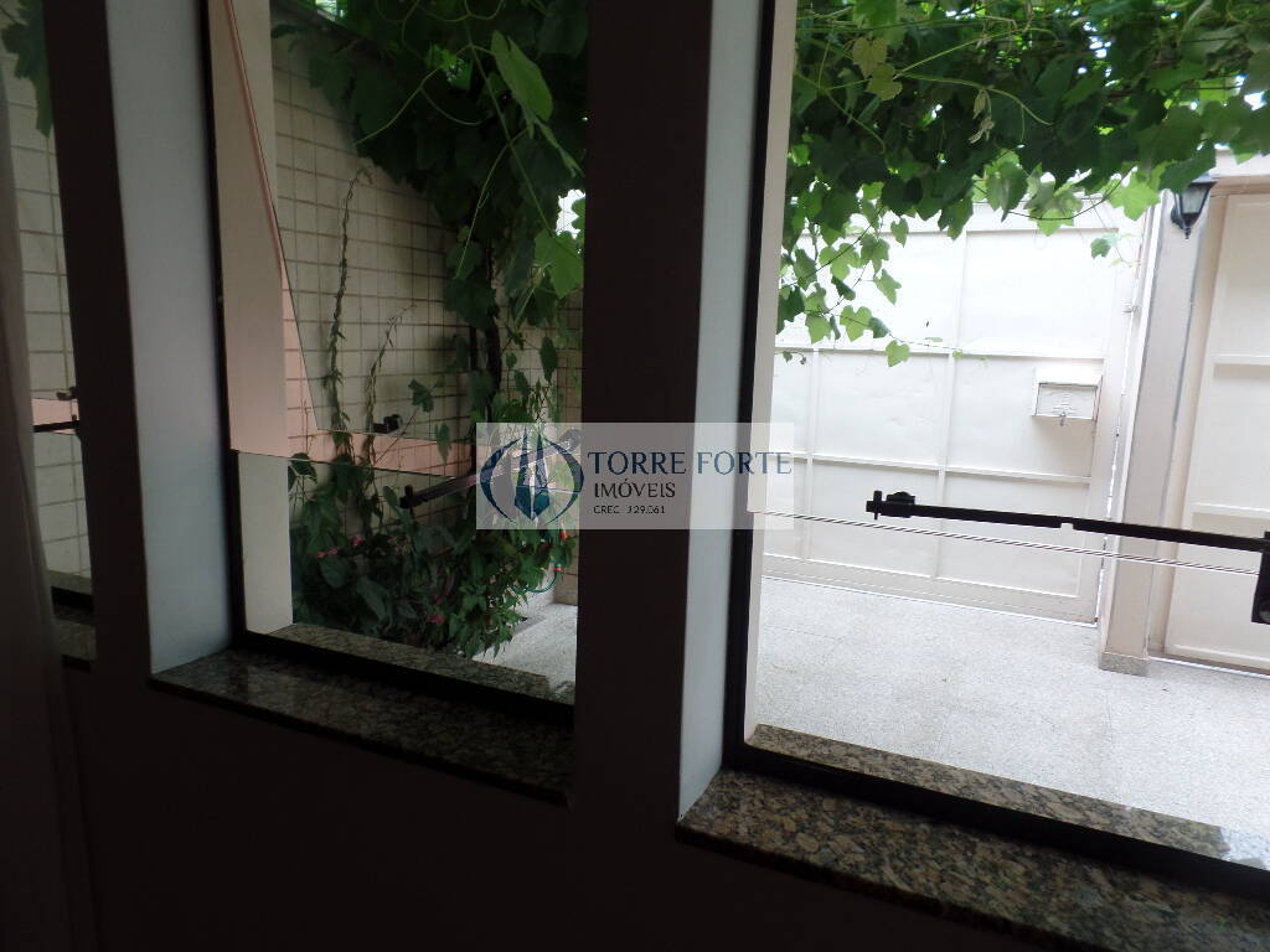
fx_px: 844
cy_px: 476
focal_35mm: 23
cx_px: 635
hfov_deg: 73.9
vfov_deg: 58.9
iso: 80
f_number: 3.2
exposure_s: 1/45
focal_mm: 4.1
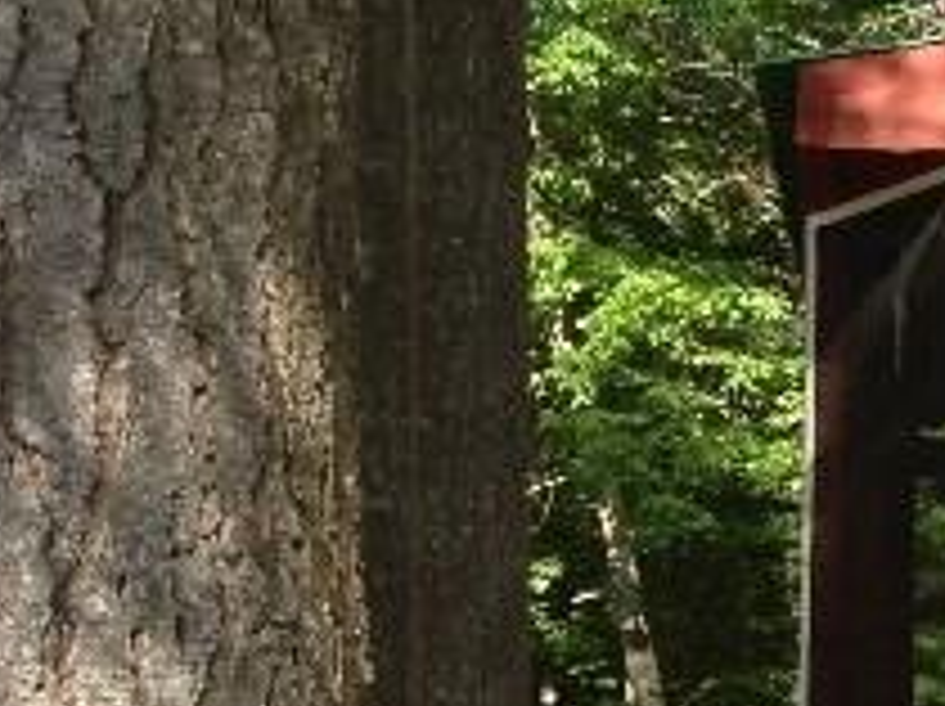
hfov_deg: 10.8
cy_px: 634
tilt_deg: +11.4
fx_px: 4390
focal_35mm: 161
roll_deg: +0.4
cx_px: 2088
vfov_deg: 9.2
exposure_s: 1/238
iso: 50
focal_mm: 4.12
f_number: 2.4
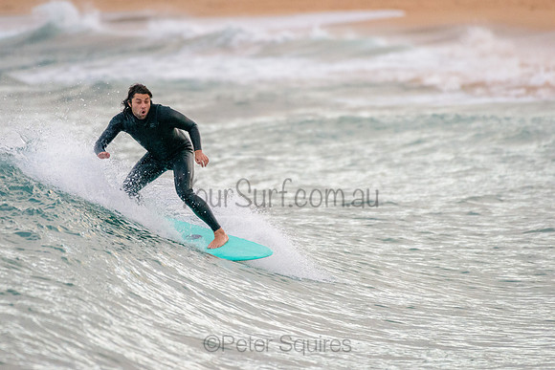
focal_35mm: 551
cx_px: 215
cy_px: 146
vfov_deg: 2.5
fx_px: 8491
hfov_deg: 3.7
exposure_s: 1/2000
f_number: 5.6
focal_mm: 450
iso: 2000
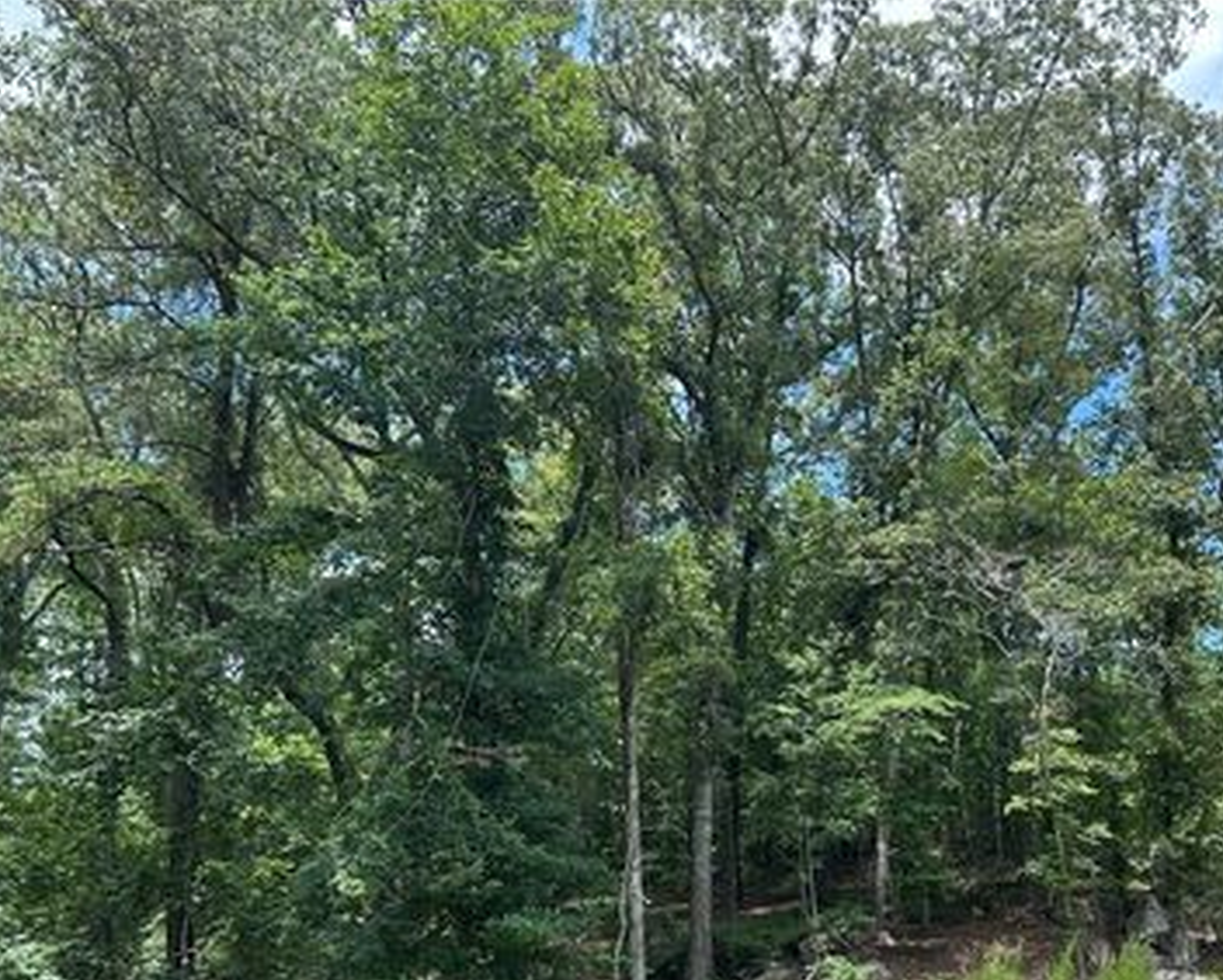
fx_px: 1304
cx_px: 778
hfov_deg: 49.7
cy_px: 648
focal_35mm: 36
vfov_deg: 40.7
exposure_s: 1/982
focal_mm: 5.7
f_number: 1.5
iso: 50
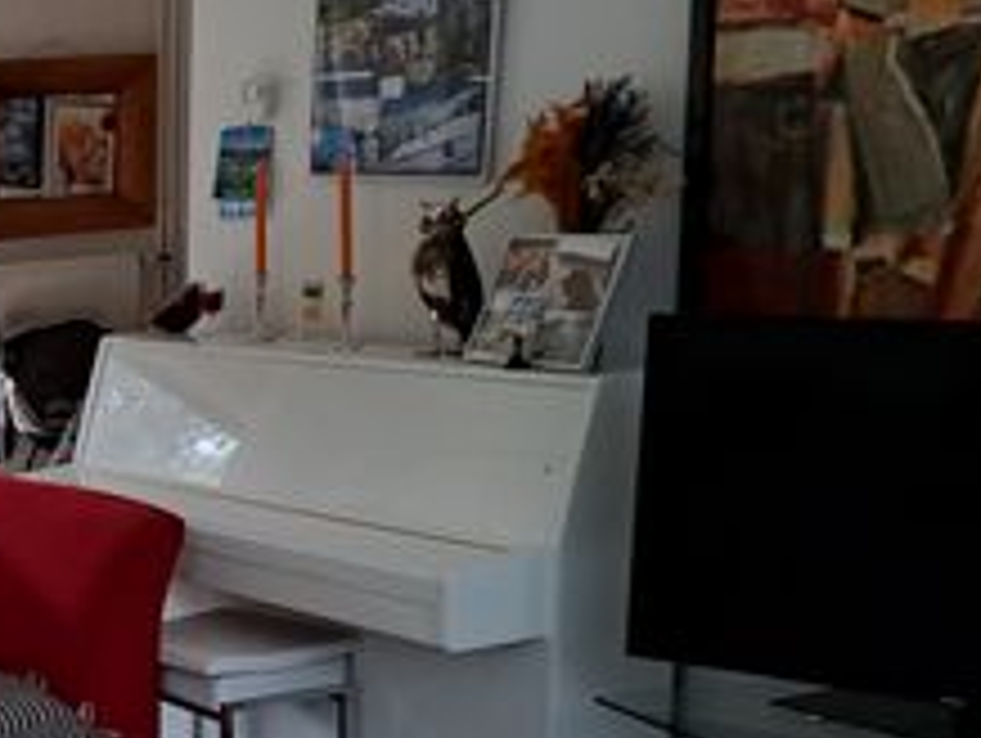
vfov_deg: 21.9
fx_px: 1872
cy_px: 634
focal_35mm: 66
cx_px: -302
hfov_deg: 25.3
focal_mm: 5.23
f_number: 1.8
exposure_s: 1/50
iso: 64
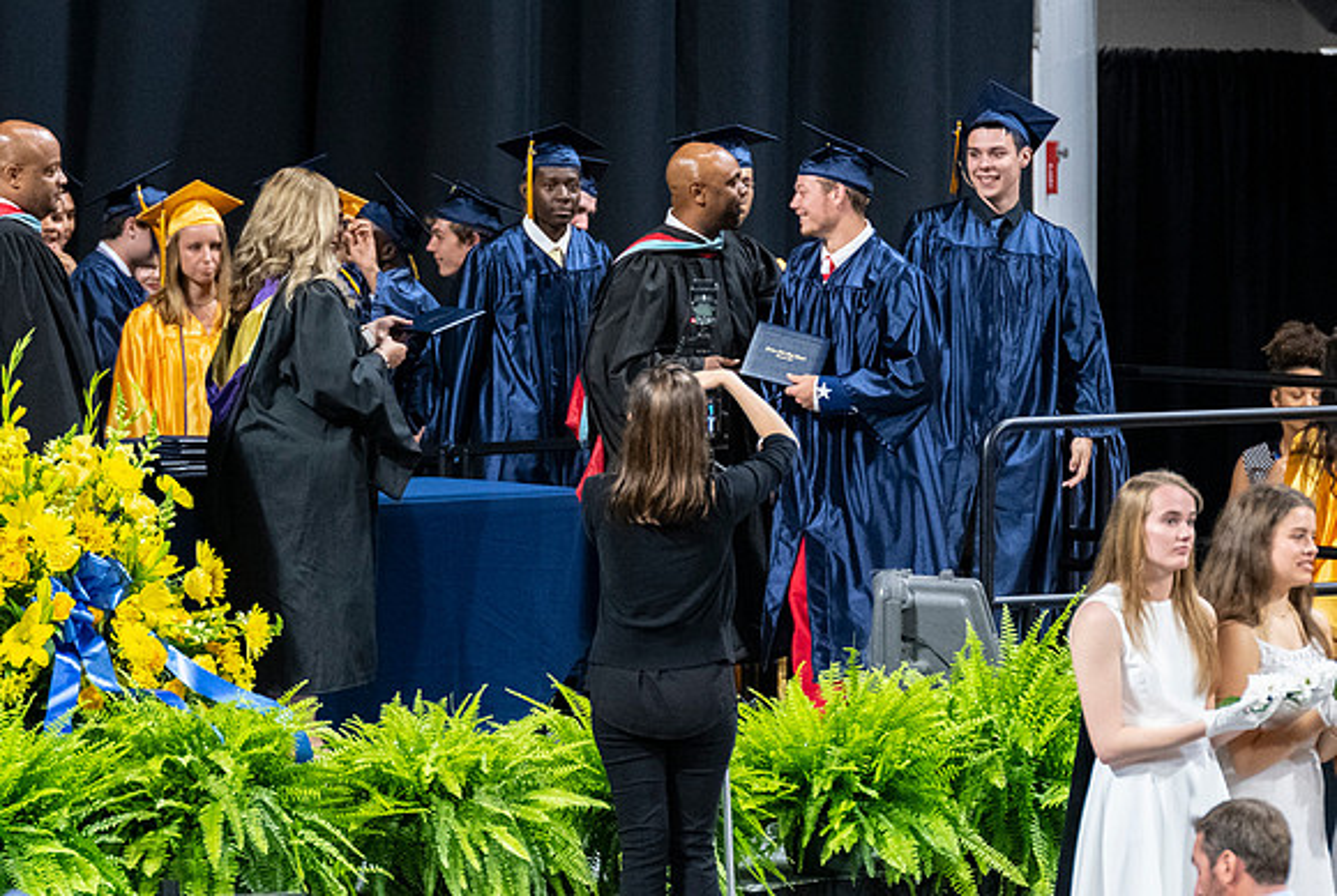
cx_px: 857
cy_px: 451
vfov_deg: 3.4
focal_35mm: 404
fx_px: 15029
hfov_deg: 5.1
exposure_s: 1/200
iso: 2000
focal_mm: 200
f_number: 4
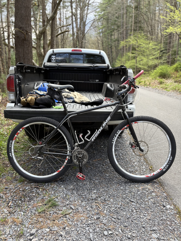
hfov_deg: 53.1
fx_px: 181
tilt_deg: -14.1
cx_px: 90
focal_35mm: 26
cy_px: 120
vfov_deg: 67.3
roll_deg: -0.2
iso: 40
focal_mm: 5.96
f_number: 1.6
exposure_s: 1/188
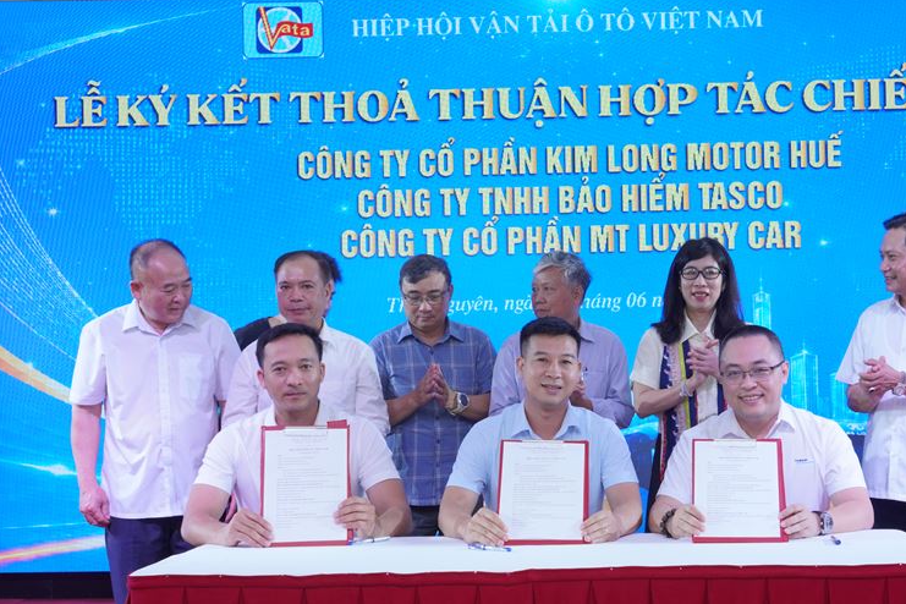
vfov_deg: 24.6
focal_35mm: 55
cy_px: 353
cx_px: 547
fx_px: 1386
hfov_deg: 36.1
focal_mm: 27.2
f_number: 6.3
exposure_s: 1/100
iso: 640
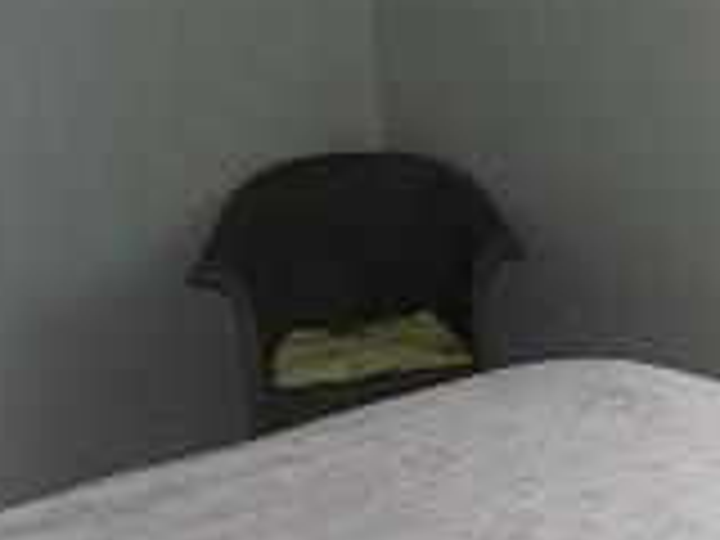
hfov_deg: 20.7
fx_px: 1747
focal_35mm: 84
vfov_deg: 17.5
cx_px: 992
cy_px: 344
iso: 80
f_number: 3.1
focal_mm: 4
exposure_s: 1/60
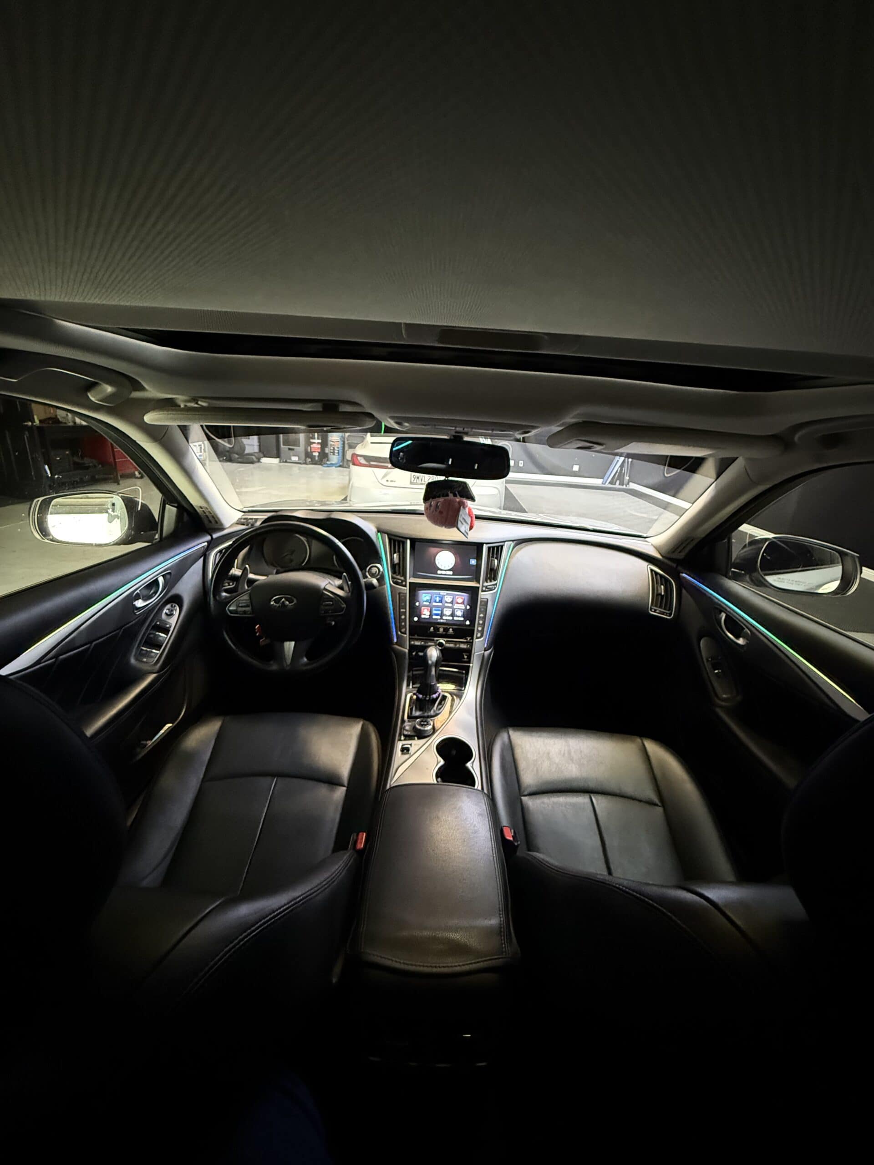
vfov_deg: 102.1
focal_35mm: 14
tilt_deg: -18.8
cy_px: 582
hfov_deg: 85.7
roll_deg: -4.2
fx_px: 471
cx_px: 437
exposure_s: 1/50
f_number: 2.2
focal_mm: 2.22
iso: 1250
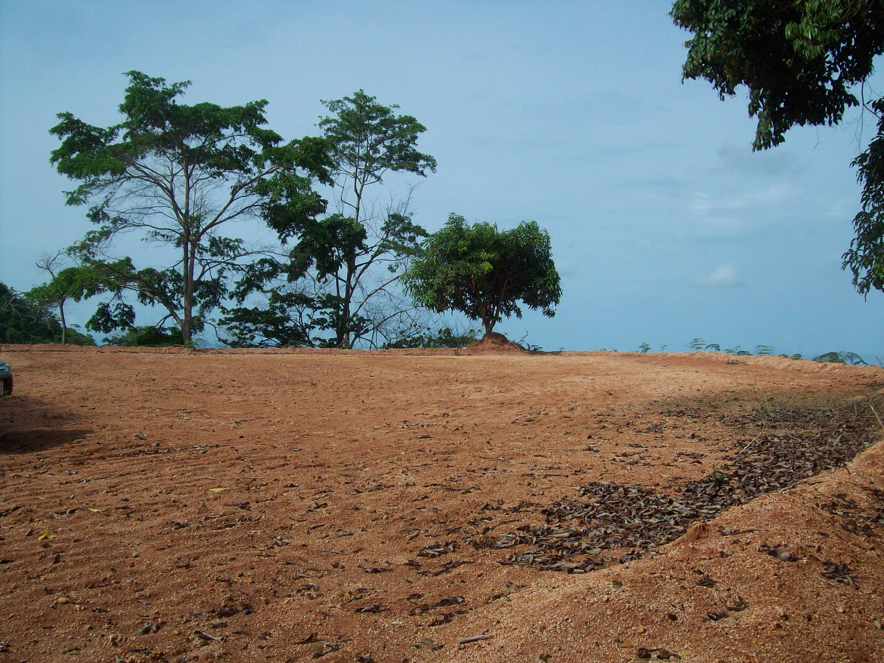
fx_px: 919
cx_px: 442
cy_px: 332
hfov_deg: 51.4
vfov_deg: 39.7
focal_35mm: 36
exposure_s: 1/1002
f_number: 4.8
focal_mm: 6
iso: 80
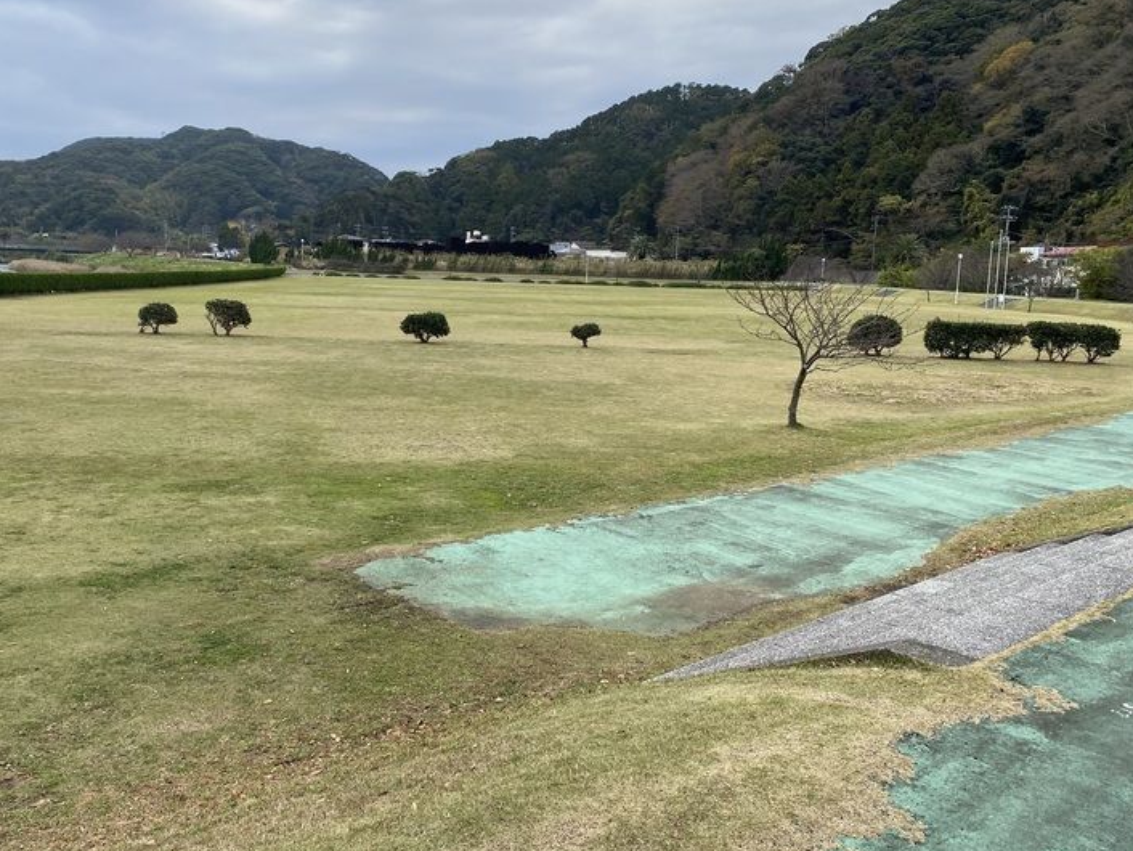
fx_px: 982
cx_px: 497
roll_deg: -1.4
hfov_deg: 59.8
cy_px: 383
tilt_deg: -7.8
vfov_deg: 46.8
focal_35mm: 30
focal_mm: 4.25
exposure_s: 1/1157
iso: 32
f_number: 1.8
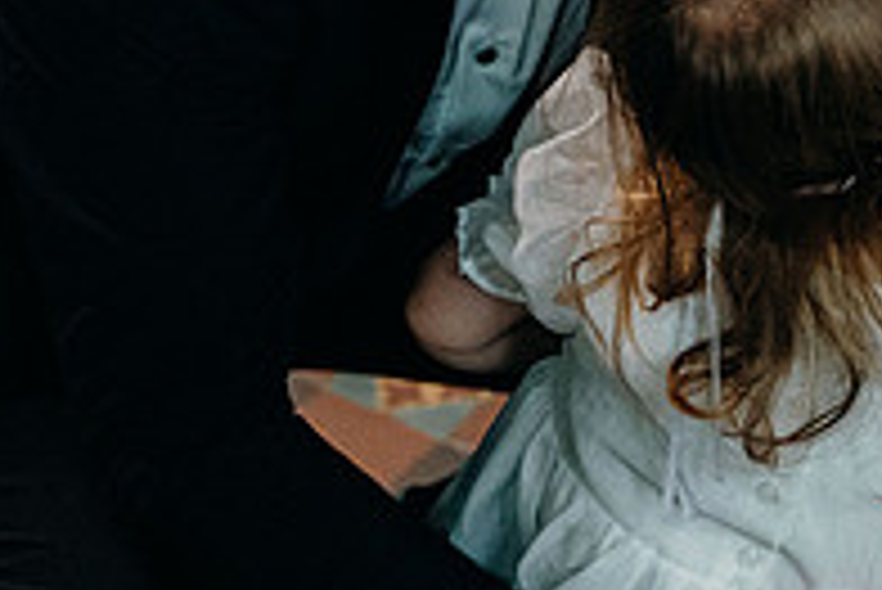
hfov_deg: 14.3
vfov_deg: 9.6
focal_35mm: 142
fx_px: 3481
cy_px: -83
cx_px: 774
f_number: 3.5
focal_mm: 48
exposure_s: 1/200
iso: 5000
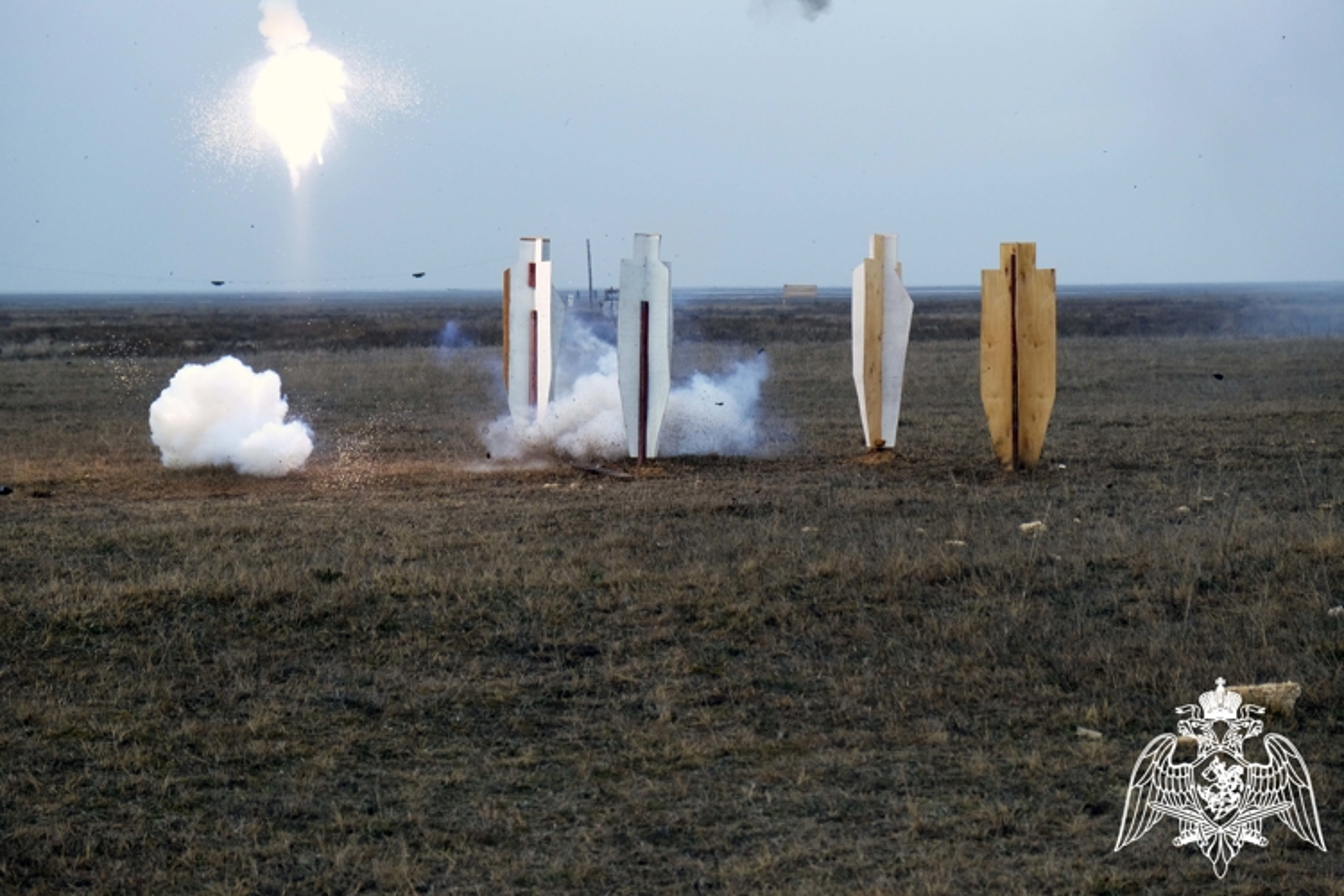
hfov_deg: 24.5
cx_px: 672
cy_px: 448
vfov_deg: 16.5
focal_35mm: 83
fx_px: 3098
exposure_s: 1/4000
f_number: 4
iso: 1250
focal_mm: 55
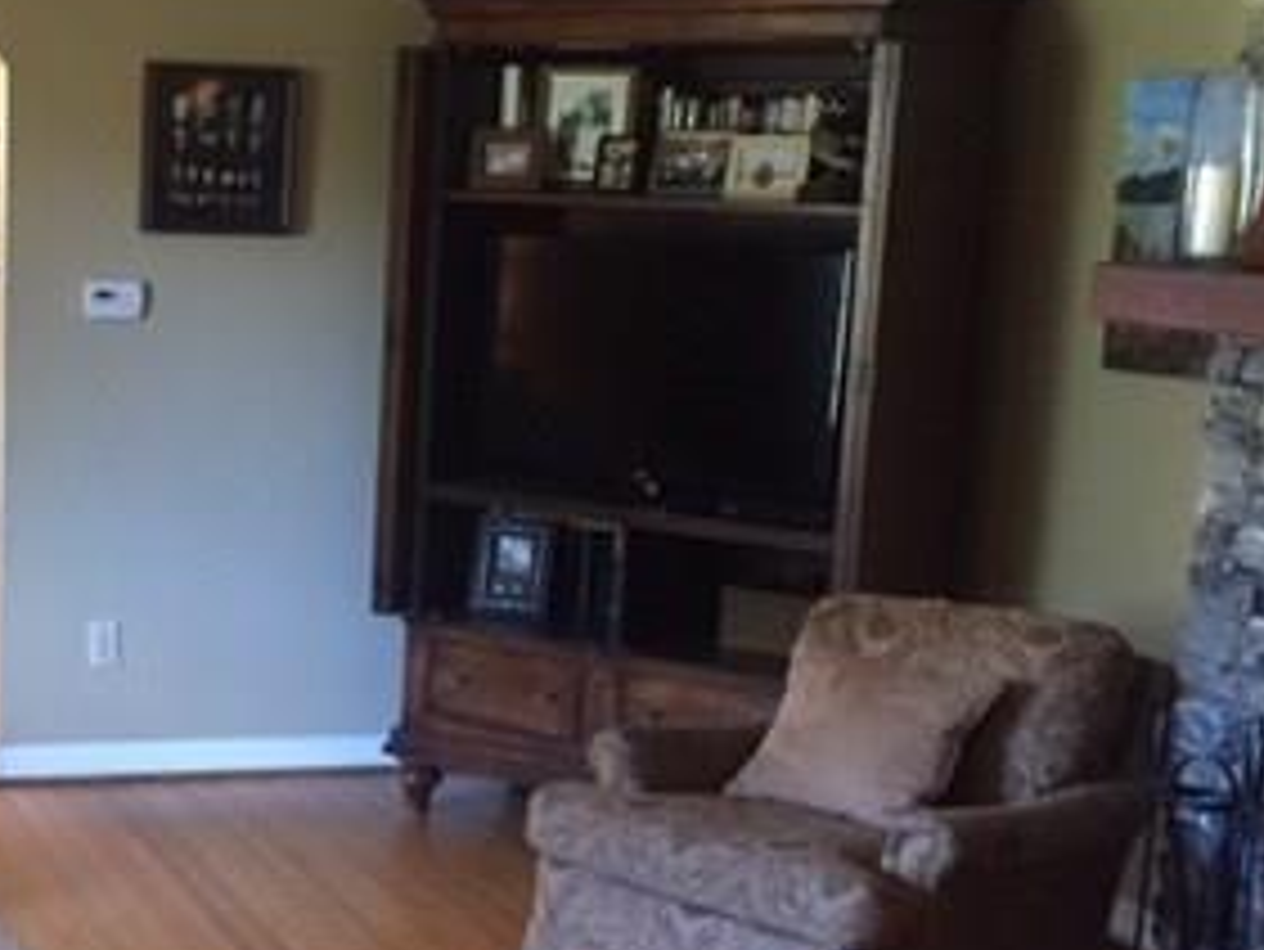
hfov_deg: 28.4
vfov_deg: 22.2
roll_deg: -3.1
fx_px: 2411
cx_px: 162
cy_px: 657
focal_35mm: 66
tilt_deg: -9.7
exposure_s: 1/30
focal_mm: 4.15
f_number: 2.2
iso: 250
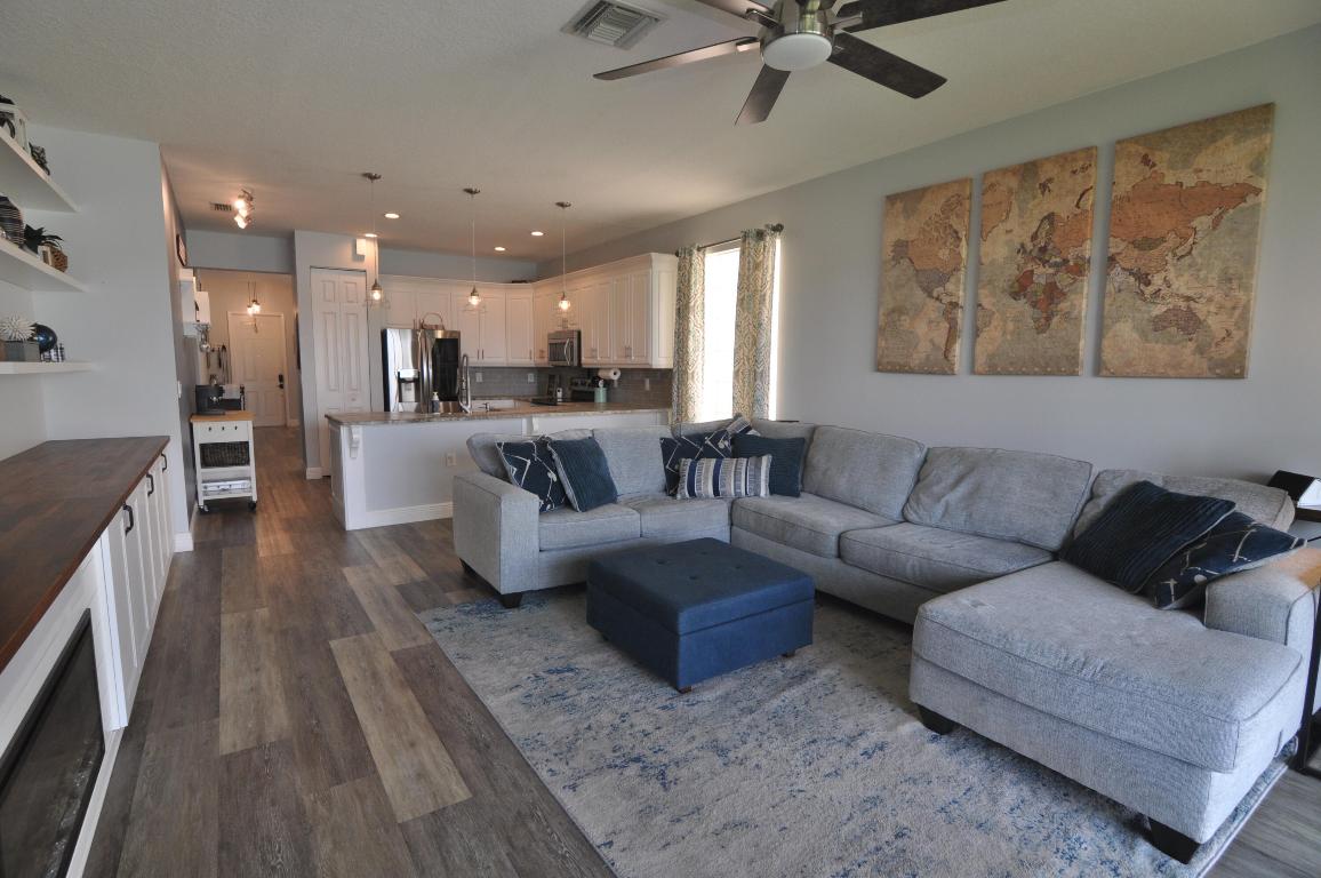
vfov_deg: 71.9
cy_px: 439
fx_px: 605
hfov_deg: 95.0
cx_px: 660
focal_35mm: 16
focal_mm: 11
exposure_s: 1/100
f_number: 5
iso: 400
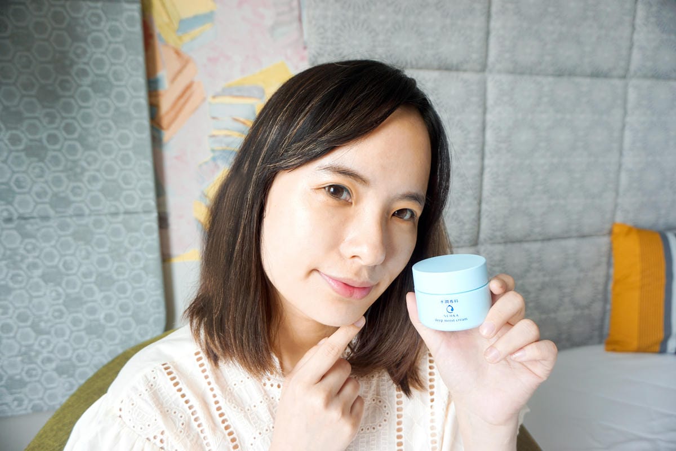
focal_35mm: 24
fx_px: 451
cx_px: 338
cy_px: 226
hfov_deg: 73.7
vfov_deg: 53.1
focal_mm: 16
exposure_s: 1/60
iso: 125
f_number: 3.5
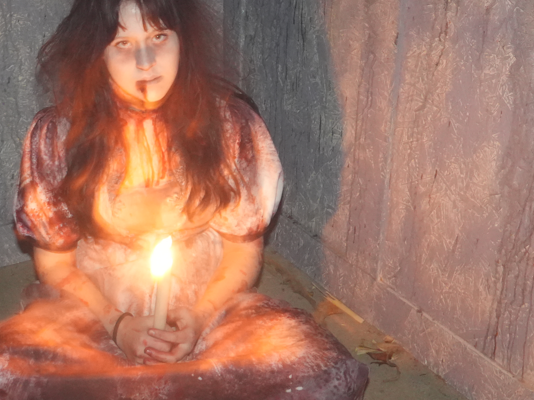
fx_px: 1018
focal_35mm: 66
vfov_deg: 22.1
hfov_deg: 28.9
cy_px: 120
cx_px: 126
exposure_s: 1
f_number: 3.5
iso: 3200
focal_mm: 18
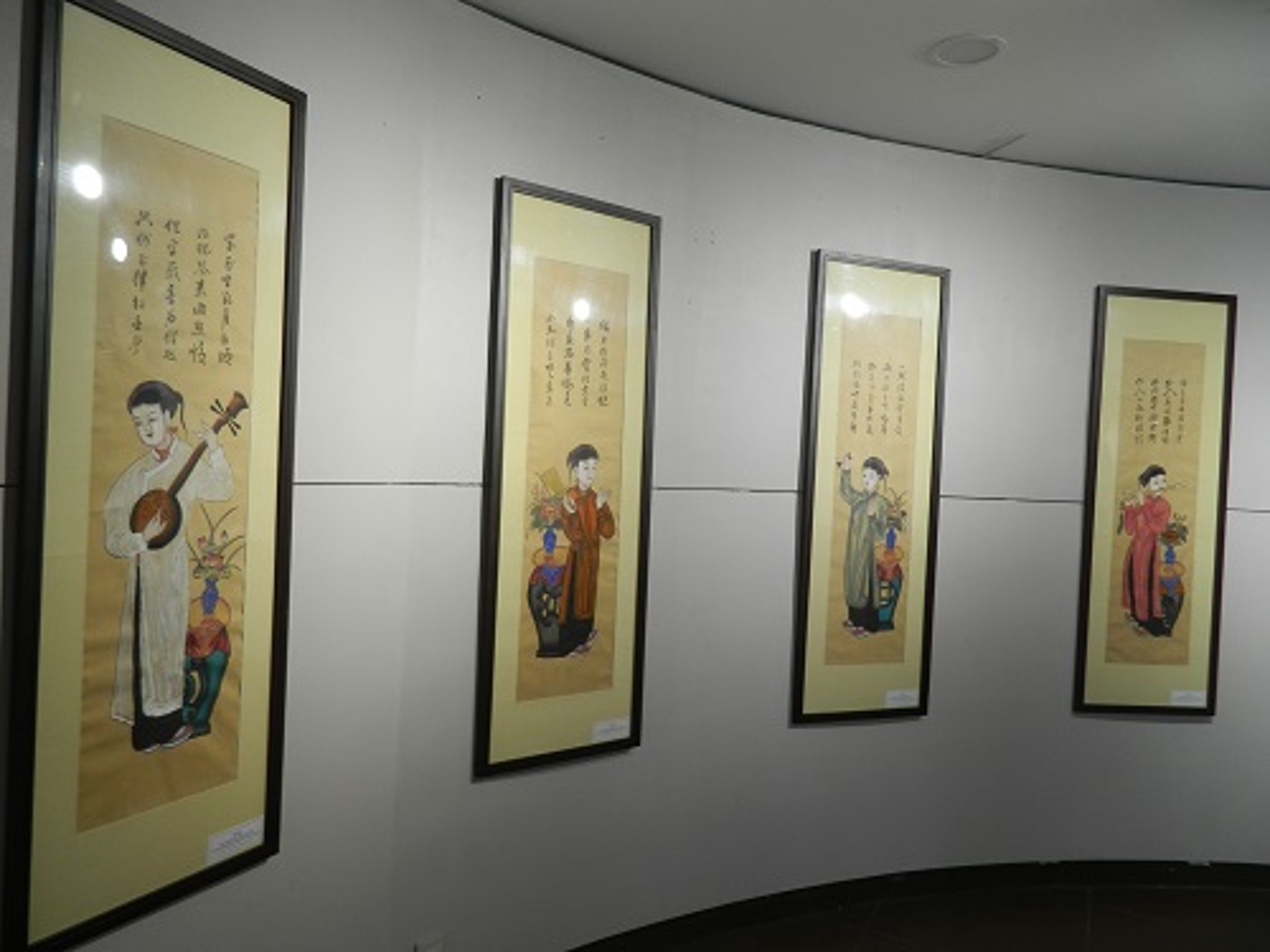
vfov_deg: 54.9
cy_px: 476
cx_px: 635
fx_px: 917
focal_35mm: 25
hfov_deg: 69.4
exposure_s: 1/30
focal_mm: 4.5
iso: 80
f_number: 3.1
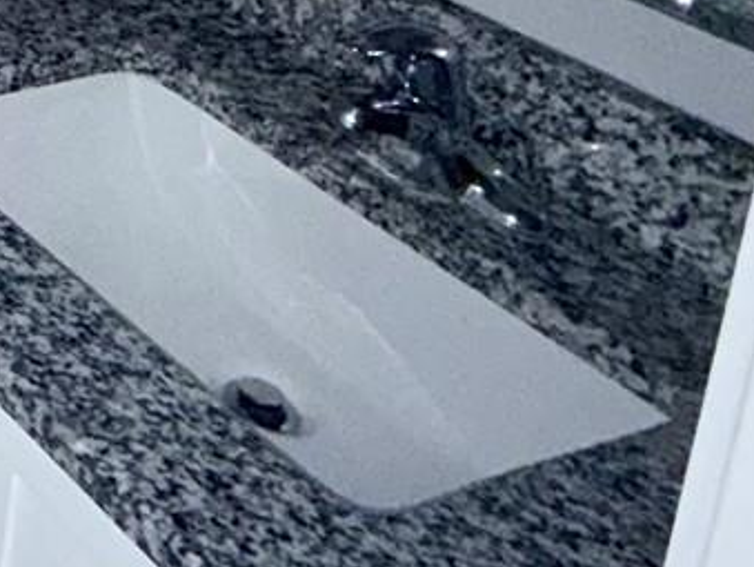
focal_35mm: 66
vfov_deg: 17.7
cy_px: -465
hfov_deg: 19.5
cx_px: -689
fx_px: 1439
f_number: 2.2
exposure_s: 1/40
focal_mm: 2.22
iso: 320
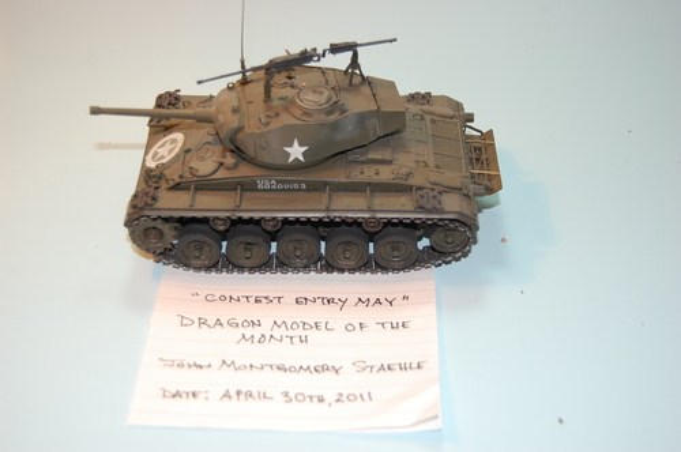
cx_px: 340
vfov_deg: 23.7
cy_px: 226
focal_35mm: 57
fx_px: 1077
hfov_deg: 35.1
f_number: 4.8
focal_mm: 38
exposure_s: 1/50
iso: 200
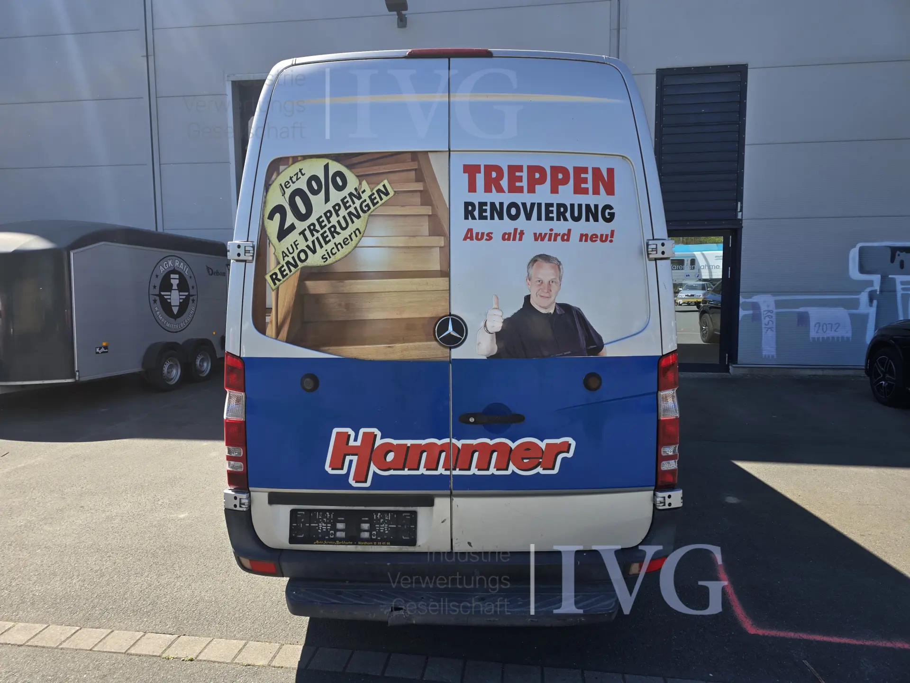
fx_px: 605
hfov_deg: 73.9
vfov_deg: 58.9
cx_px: 455
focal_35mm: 23
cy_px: 342
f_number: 1.7
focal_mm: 6.3
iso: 12
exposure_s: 1/384
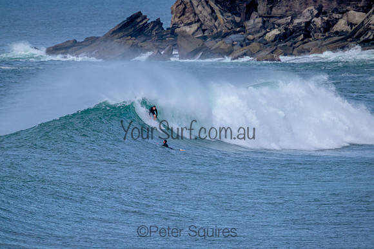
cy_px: 124
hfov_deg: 2.6
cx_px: 187
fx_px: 8313
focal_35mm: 800
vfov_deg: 1.7
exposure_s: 1/2000
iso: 1250
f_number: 11
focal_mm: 800
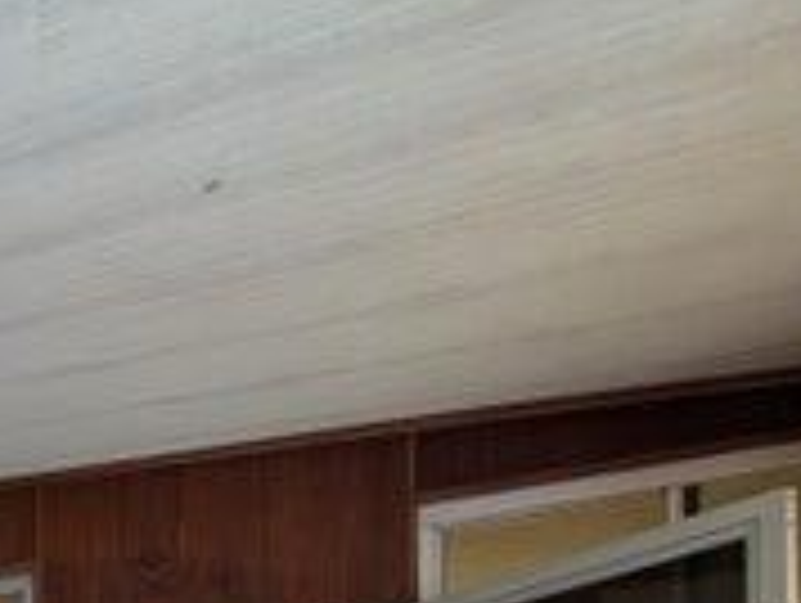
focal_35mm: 43
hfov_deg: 29.3
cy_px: 882
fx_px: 996
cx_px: -369
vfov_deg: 25.9
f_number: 1.7
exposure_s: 1/19.2
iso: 54
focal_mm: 2.02
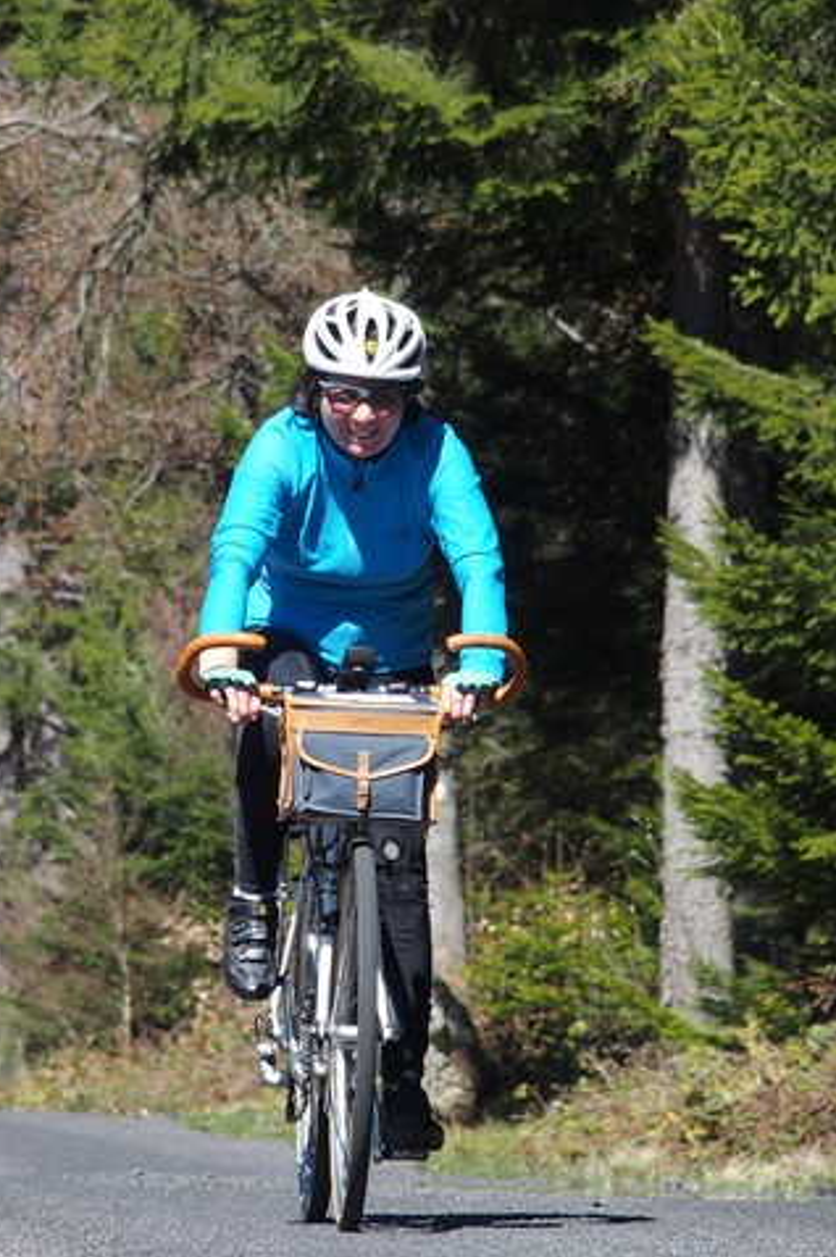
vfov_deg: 4.9
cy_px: 628
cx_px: 379
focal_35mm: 418
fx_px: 14580
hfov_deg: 3.3
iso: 100
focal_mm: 64.3
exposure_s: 1/500
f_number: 4
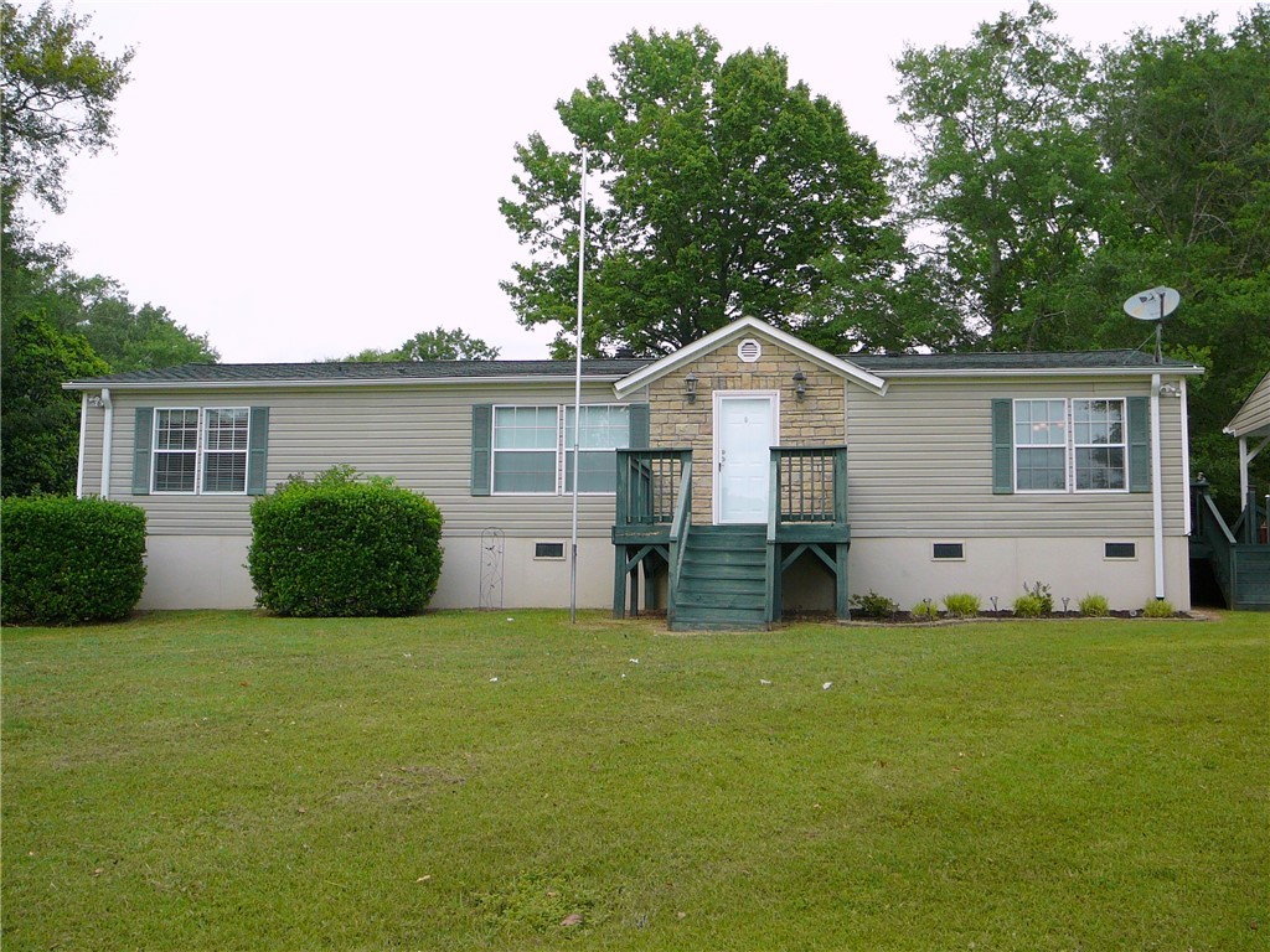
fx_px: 1431
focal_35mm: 39
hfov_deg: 47.9
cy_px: 476
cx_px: 635
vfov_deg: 36.8
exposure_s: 1/400
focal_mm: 5.8
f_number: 3
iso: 80
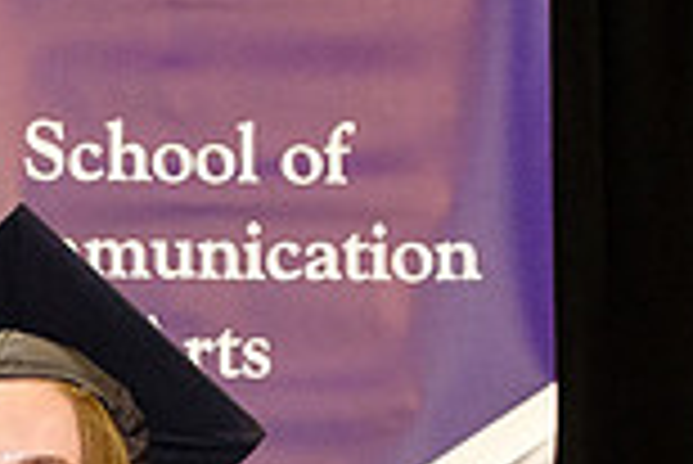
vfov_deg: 6.4
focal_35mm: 205
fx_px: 3950
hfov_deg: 9.7
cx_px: -404
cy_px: 1063
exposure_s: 1/100
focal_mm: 23.4
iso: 1250
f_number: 4
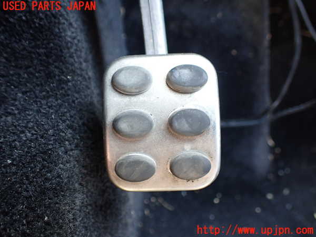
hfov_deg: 60.0
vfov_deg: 46.8
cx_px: 158
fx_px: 274
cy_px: 118
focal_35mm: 30
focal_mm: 5.4
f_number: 2.3
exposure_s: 1/125
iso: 320
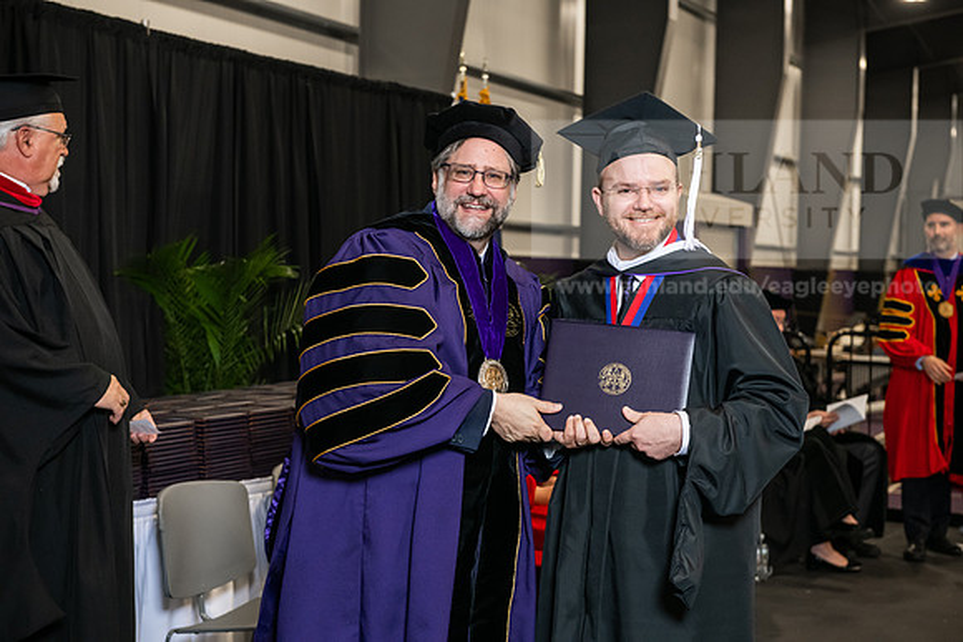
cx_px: 482
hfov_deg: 32.4
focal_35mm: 62
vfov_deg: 21.9
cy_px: 321
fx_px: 1659
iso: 2500
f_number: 5
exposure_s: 1/200
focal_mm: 62
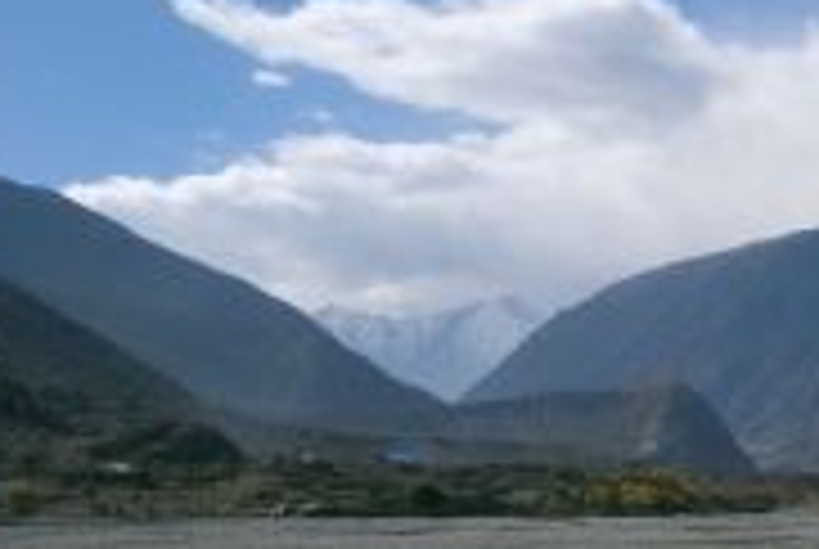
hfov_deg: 20.4
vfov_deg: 14.4
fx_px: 2165
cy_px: 320
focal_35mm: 95
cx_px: 898
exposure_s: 1/1600
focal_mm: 8
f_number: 4.8
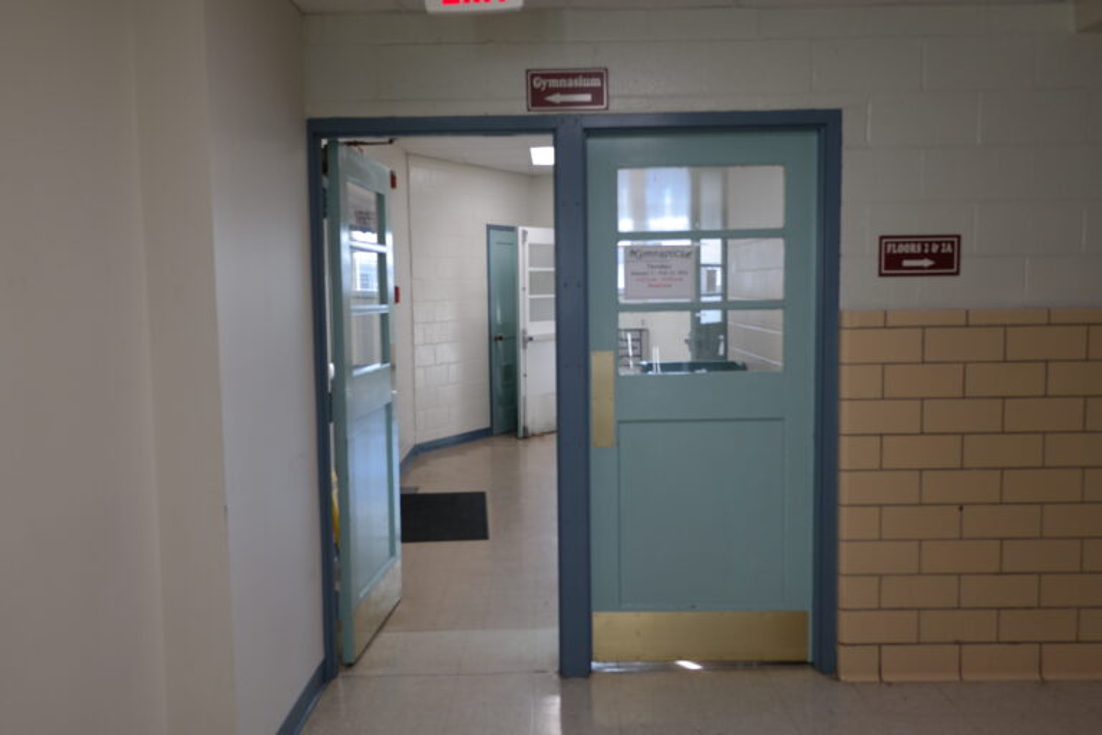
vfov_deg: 43.6
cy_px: 368
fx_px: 918
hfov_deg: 61.9
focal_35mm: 30
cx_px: 551
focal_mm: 20
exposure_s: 1/60
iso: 200
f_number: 3.5
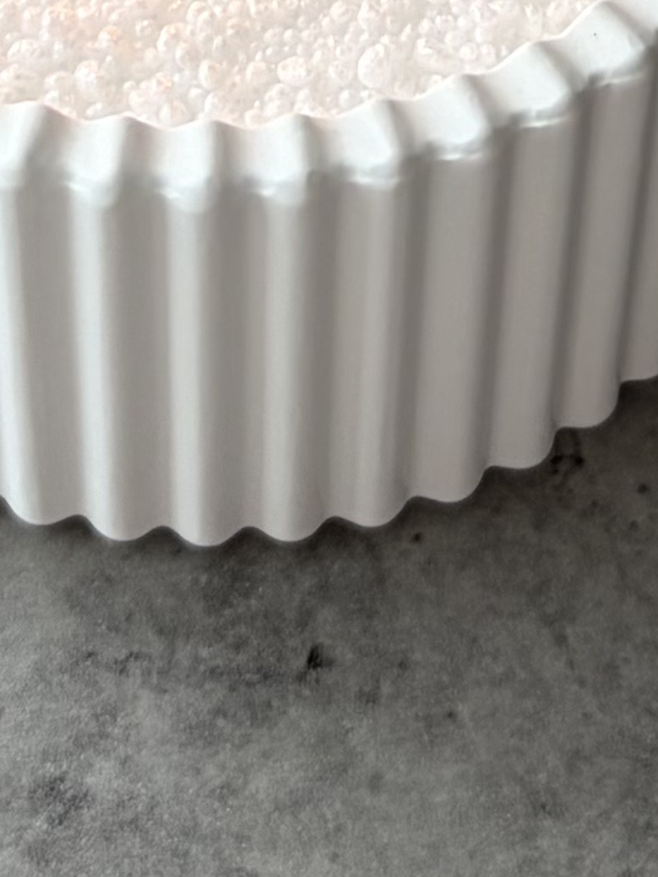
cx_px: 311
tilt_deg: -40.3
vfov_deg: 12.3
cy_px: -833
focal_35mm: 143
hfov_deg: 10.4
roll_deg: -1.4
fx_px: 3625
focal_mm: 5.96
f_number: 1.6
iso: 40
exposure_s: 1/122
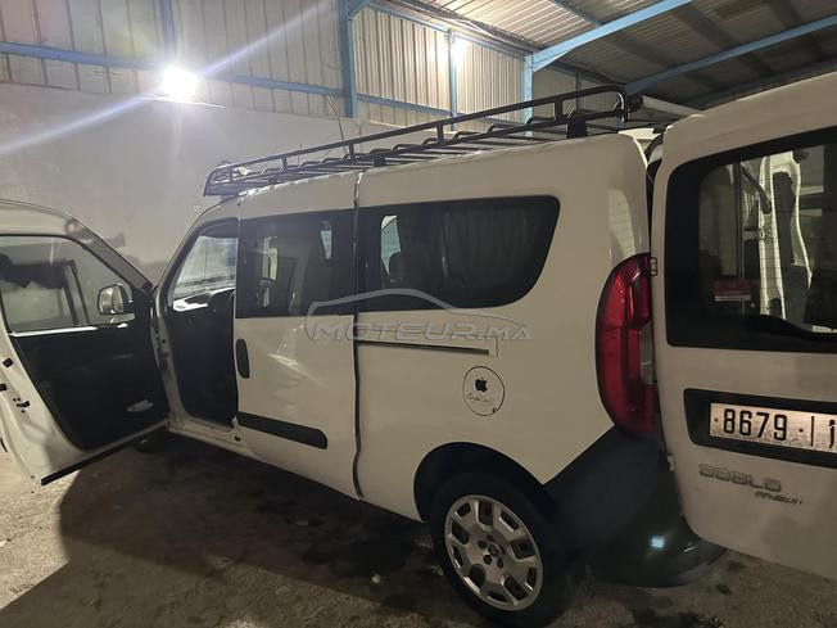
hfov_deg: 71.6
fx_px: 580
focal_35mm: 24
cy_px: 314
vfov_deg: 56.8
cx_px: 418
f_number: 1.78
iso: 1000
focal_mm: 6.86
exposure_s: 1/33
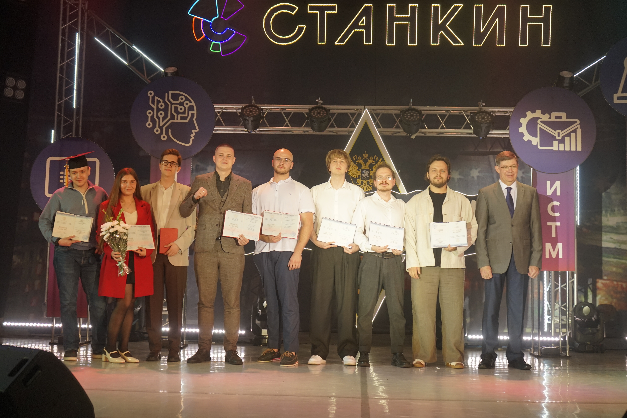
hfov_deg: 41.1
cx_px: 314
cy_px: 209
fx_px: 836
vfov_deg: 28.1
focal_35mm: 48
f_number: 5
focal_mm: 48
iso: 1000
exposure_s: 1/160
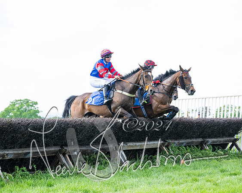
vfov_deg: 17.3
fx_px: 637
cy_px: 96
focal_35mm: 89
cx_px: 121
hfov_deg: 21.5
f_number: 4
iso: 1000
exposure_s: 1/3200
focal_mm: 79
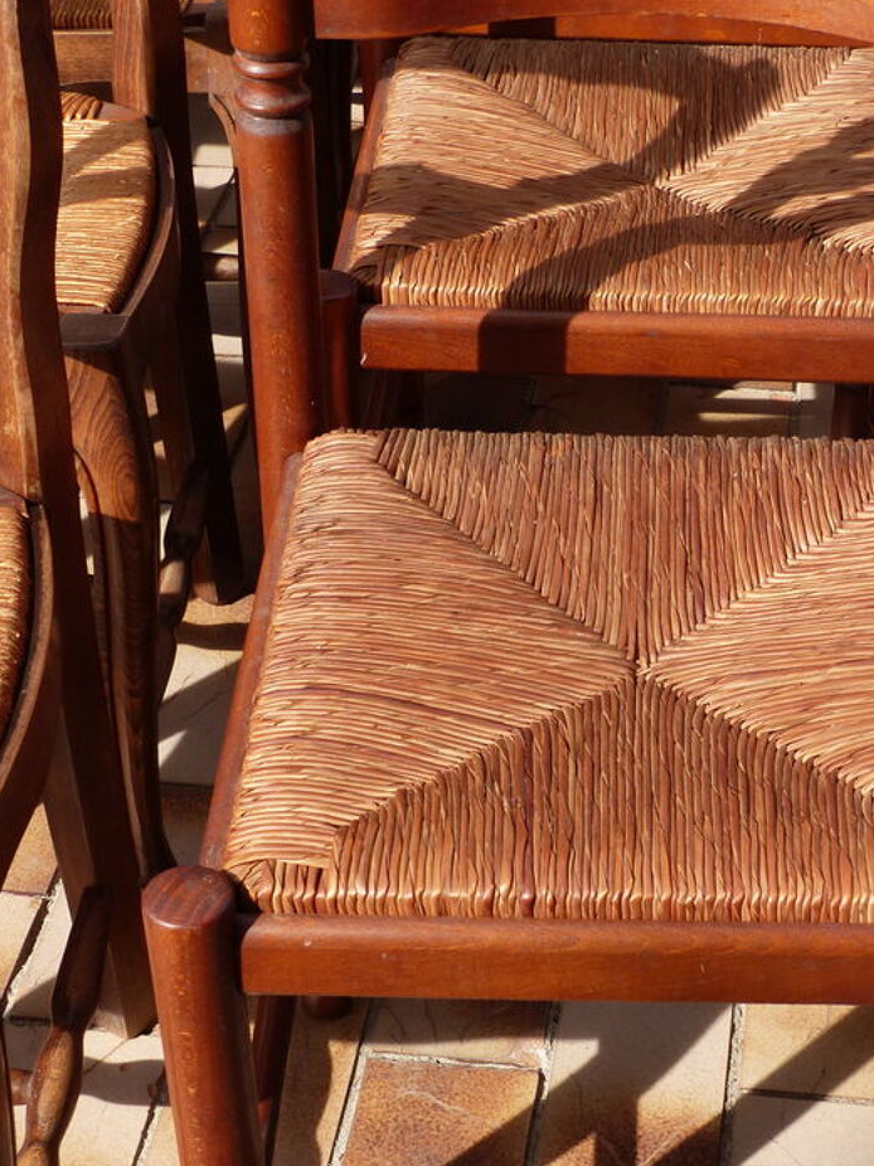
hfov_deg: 20.3
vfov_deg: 27.0
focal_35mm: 72
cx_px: 616
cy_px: 616
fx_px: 2425
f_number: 4
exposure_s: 1/400
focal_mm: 9.1
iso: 100
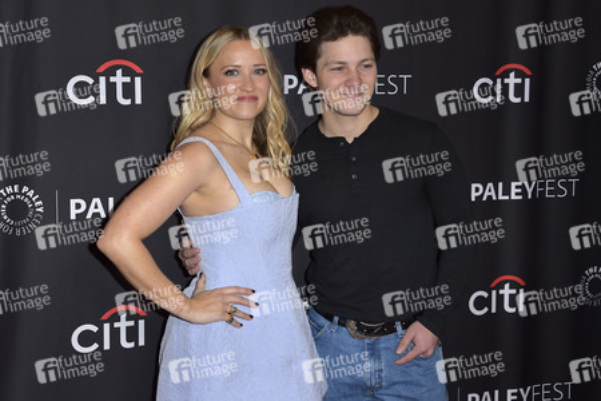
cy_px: 200
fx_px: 801
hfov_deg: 41.1
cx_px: 300
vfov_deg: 28.1
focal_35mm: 48
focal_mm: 48
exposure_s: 1/200
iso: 320
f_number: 6.3
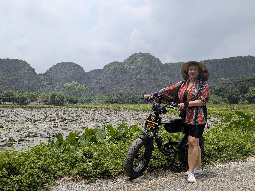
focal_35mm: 27
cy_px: 96
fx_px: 199
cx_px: 128
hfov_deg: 65.3
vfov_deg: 51.4
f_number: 1.73
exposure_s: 1/1949
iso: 50
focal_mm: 4.38
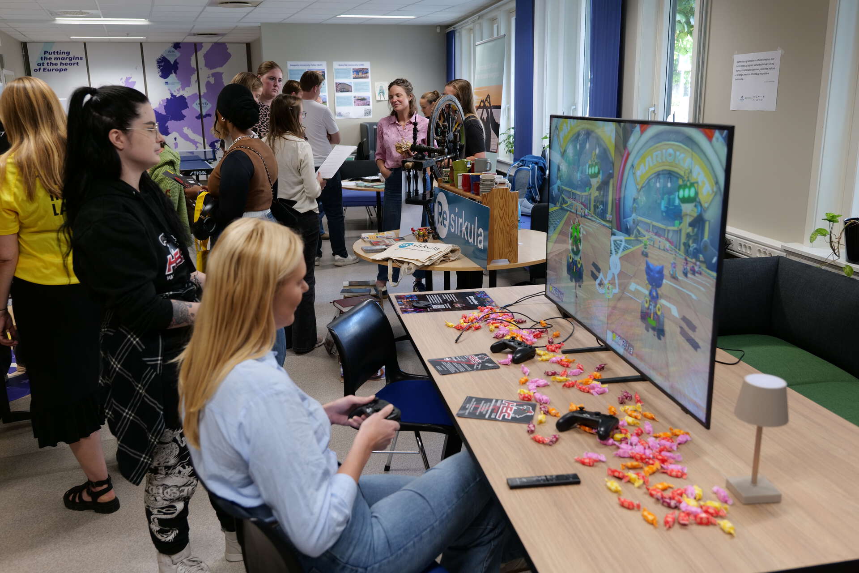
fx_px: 716
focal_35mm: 30
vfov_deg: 43.6
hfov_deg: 61.9
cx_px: 430
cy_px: 286
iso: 500
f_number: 4
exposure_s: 1/60
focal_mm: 30
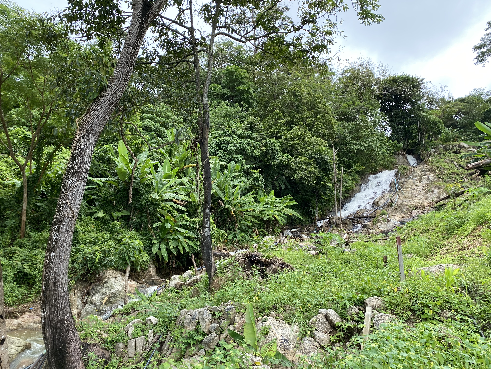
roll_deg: -1.9
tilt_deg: +12.9
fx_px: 369
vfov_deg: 53.1
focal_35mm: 26
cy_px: 184
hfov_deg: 67.3
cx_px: 246
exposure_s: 1/742
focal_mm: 4.25
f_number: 1.8
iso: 32
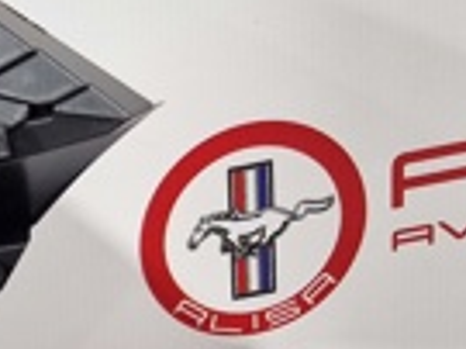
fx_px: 1466
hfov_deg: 15.4
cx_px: -383
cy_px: 543
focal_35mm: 109
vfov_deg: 12.8
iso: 320
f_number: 1.8
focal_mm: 5.54
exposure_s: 1/100
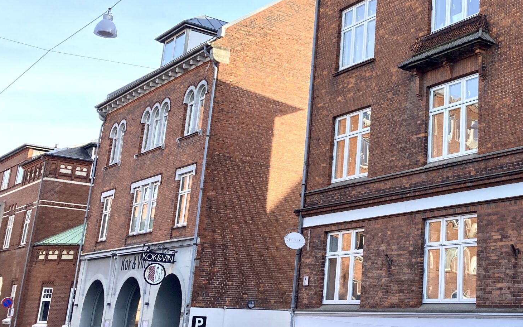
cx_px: 449
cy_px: 114
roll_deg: -3.0
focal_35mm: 52
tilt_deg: +17.4
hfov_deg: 36.9
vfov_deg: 24.8
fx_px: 741
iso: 20
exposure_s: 1/484
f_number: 1.8
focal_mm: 3.99
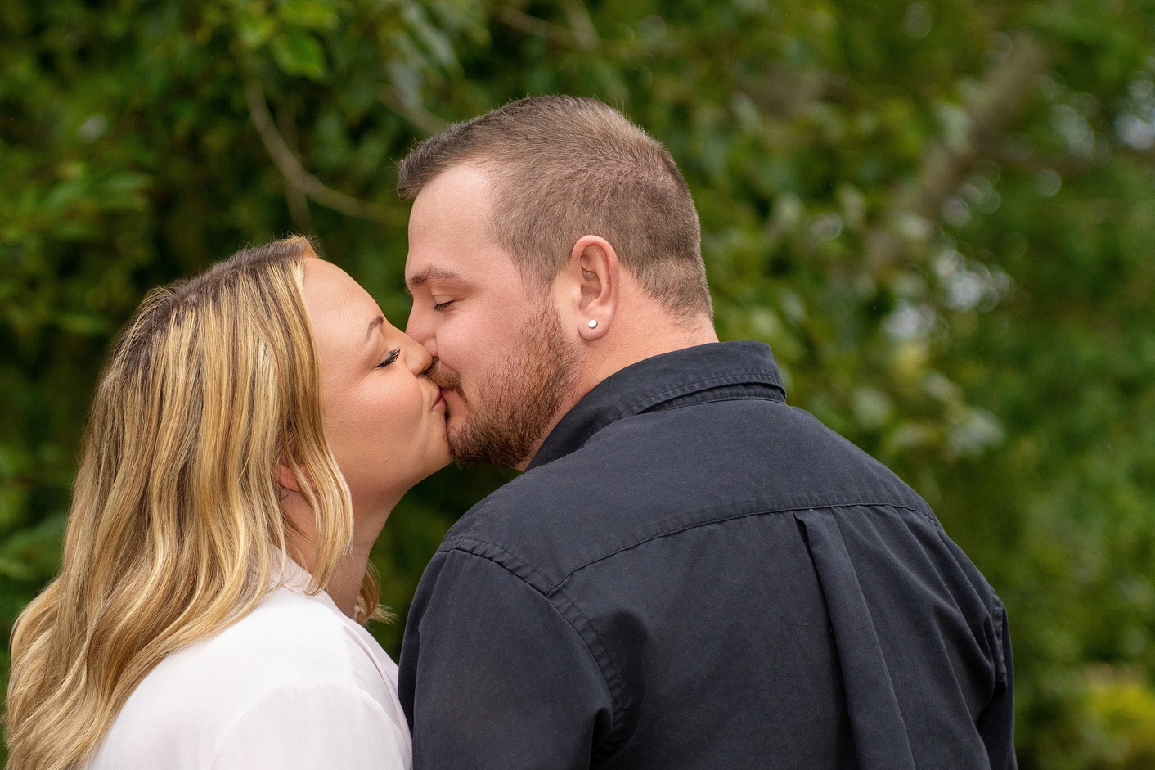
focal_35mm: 136
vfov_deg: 10.1
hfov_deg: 15.1
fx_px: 4363
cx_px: 475
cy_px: 504
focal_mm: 75
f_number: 2.8
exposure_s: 1/800
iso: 400
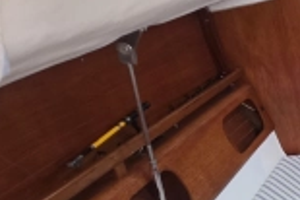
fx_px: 400
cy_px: 174
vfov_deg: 27.2
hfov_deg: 26.9
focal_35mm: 48
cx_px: 465
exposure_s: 1/50
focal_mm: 2.2
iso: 320
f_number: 1.9
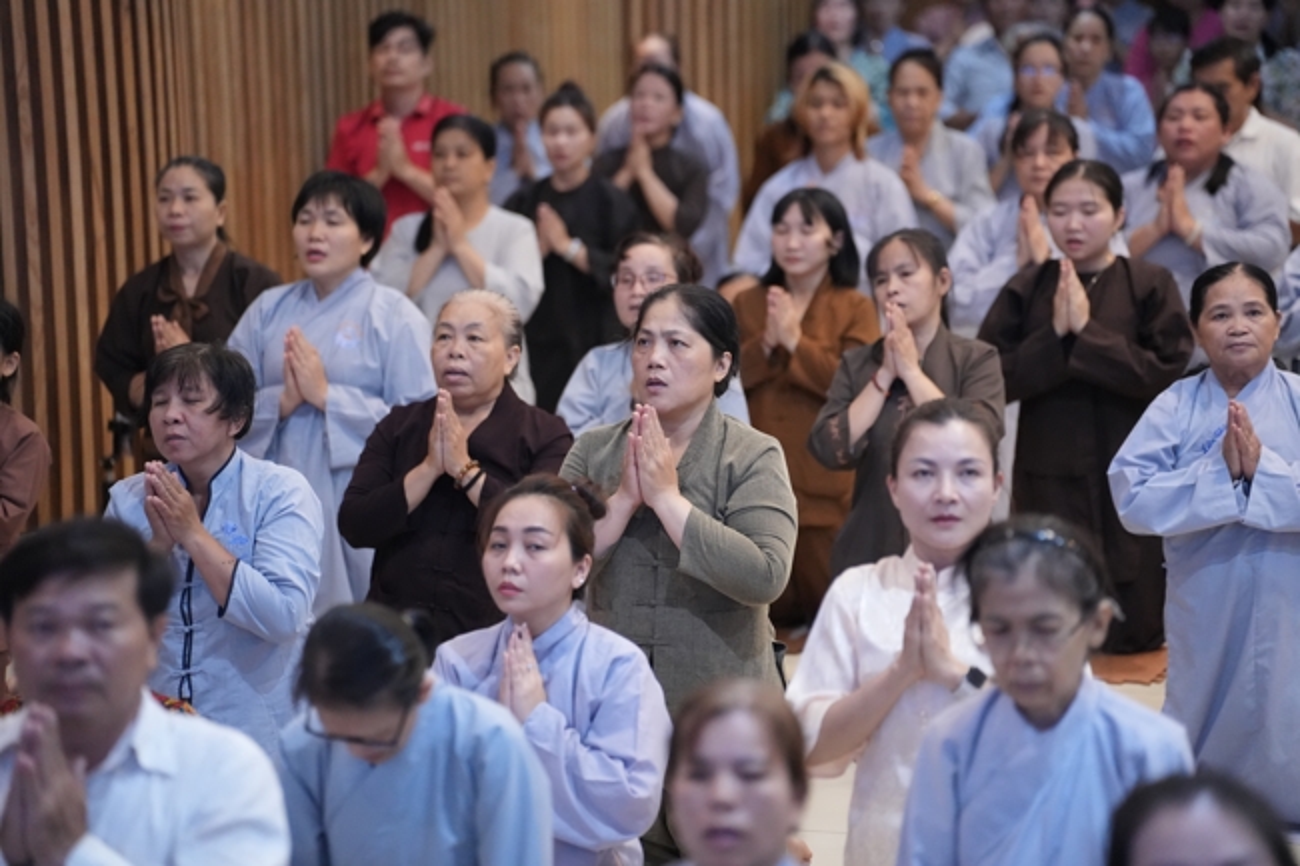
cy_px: 433
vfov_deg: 9.1
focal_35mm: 150
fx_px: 5415
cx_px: 650
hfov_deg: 13.7
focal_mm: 150
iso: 6400
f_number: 2.8
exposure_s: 1/250
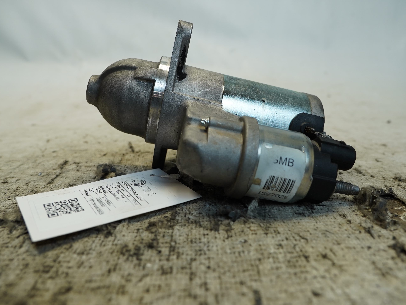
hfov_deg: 65.3
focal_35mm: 27
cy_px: 148
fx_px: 317
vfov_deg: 51.4
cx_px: 214
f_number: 4
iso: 320
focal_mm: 16
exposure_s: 1/160
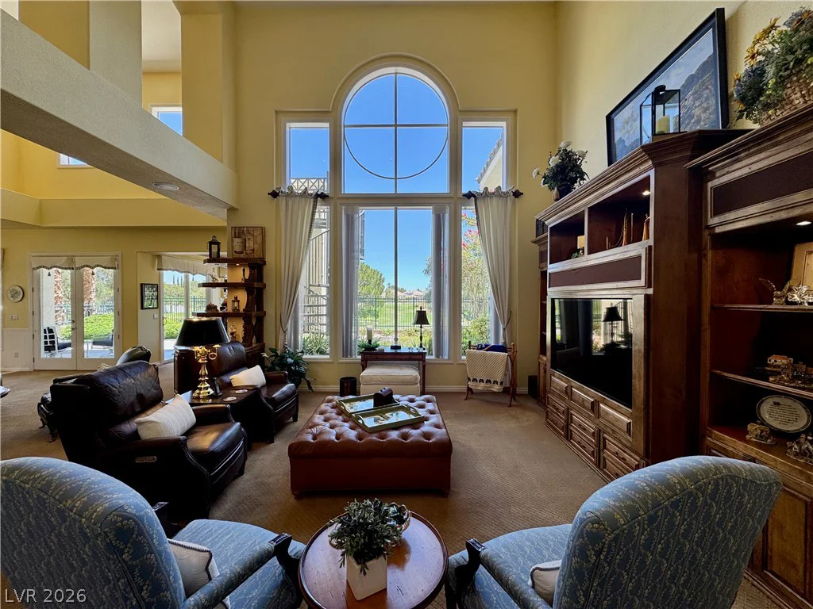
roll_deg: -0.6
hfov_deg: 102.1
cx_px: 406
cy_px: 304
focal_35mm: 14
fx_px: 329
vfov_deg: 85.7
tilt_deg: -1.7
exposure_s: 1/120
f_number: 2.2
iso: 40
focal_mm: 2.22
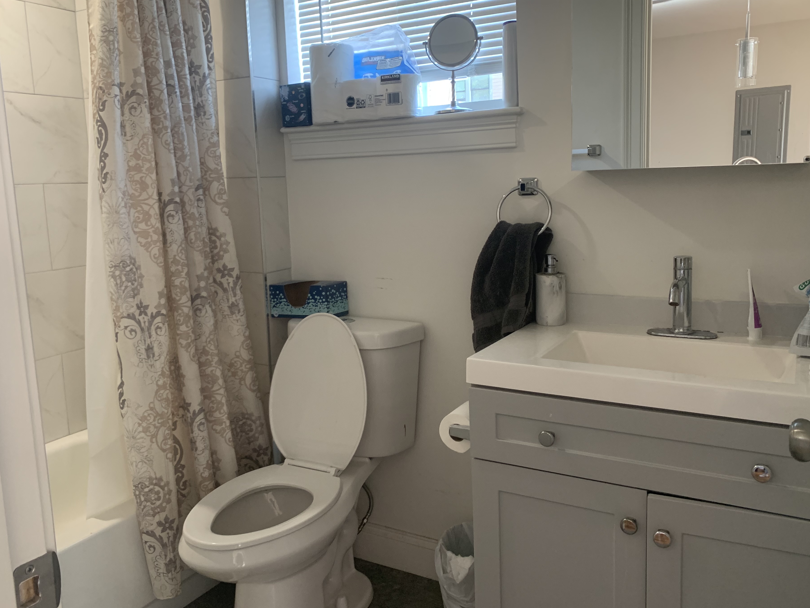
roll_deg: +0.9
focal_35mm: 29
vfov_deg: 48.1
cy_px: 272
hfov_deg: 61.7
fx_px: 679
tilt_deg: -8.3
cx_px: 398
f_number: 1.8
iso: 125
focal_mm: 4.25
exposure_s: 1/60
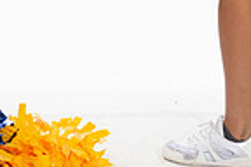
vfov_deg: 6.0
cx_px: 234
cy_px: -210
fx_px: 1527
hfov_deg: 9.4
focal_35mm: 219
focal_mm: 70
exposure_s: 1/320
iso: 800
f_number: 7.1
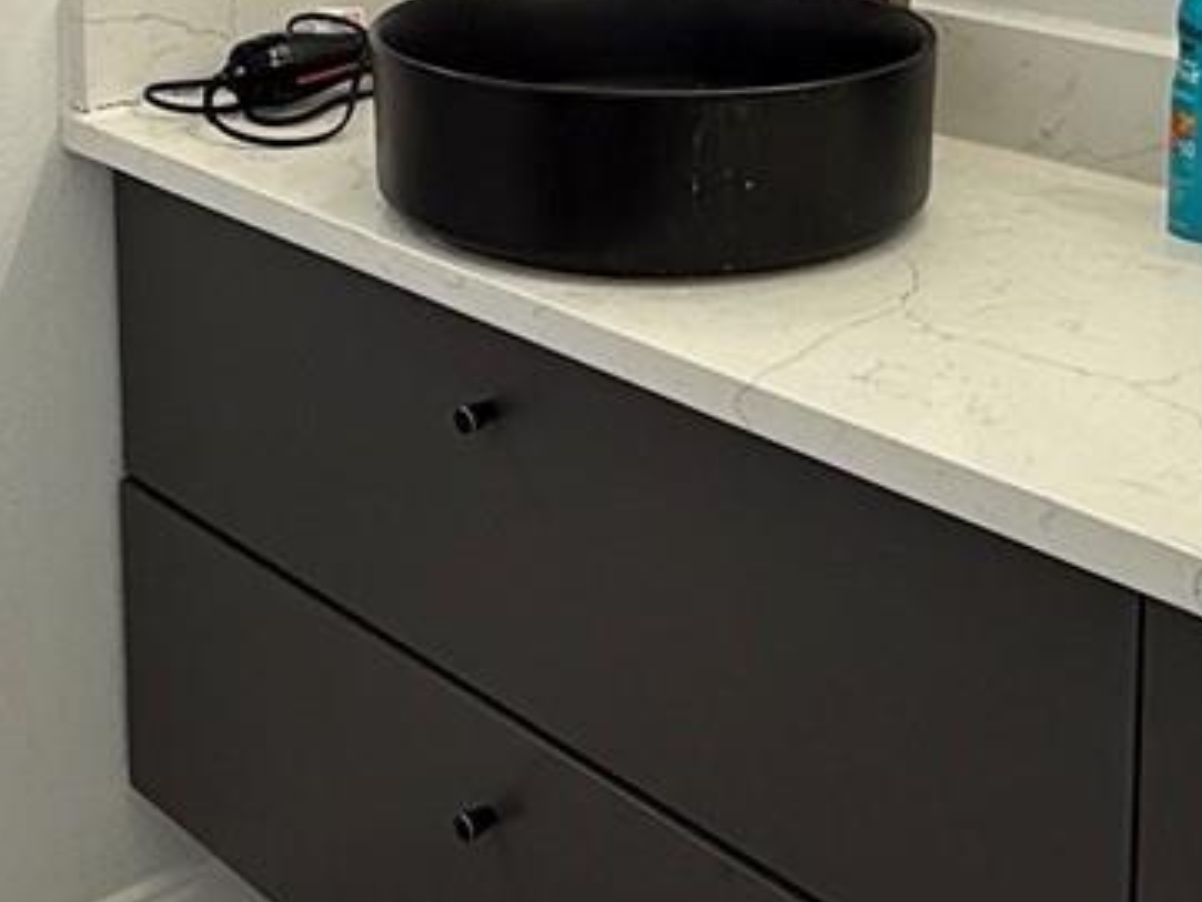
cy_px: -156
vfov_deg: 22.0
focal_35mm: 62
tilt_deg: -7.1
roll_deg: -0.1
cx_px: 506
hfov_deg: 31.1
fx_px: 2154
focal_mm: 2.22
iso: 64
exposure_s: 1/120
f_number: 2.2
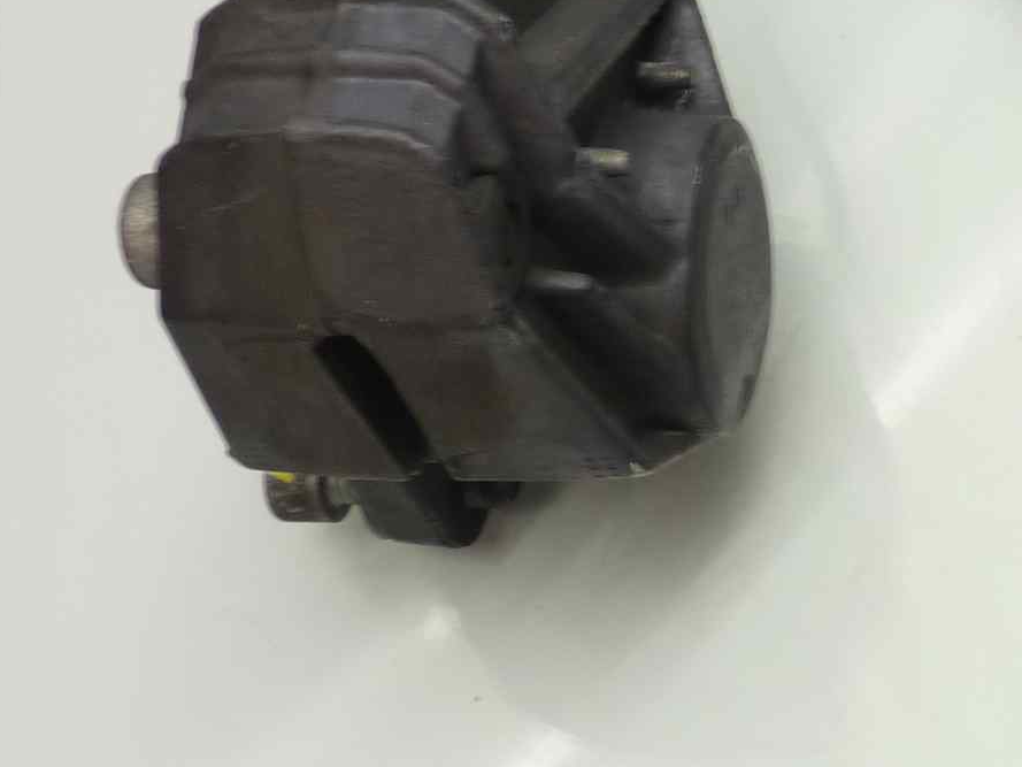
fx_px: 2126
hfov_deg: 25.0
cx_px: 1142
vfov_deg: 20.4
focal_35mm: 72
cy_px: 373
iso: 125
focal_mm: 4.1
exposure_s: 1/15
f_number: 3.3
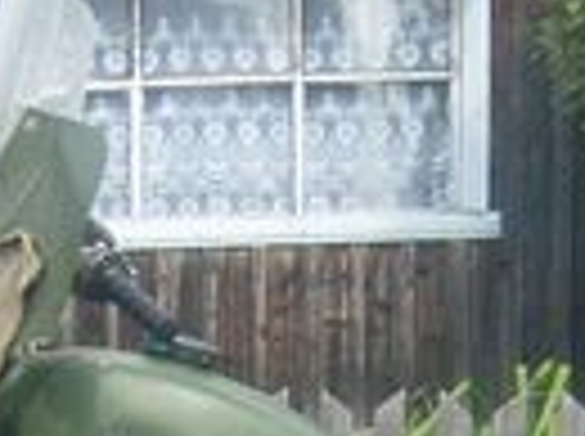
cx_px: 230
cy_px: 694
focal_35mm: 189
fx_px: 3188
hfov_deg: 10.5
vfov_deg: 7.7
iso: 80
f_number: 7.1
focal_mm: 5.8
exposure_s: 1/125
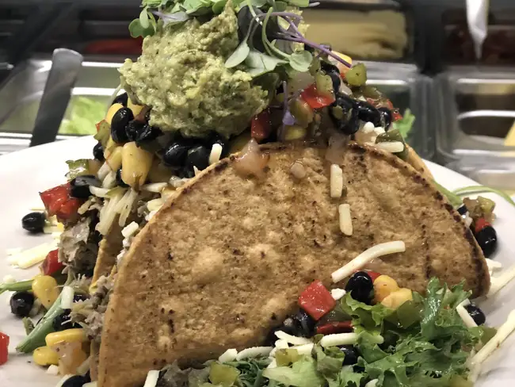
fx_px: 848
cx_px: 258
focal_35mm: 57
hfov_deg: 33.8
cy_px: 194
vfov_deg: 25.7
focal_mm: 6.6
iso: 125
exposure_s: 1/30
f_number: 2.8
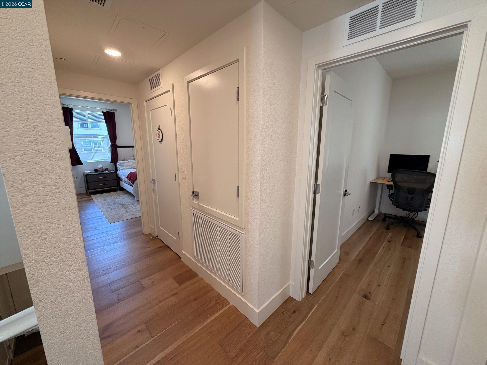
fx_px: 197
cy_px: 182
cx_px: 244
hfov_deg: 102.1
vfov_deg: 85.7
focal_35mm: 14
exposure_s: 1/120
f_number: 2.2
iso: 200
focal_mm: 2.22
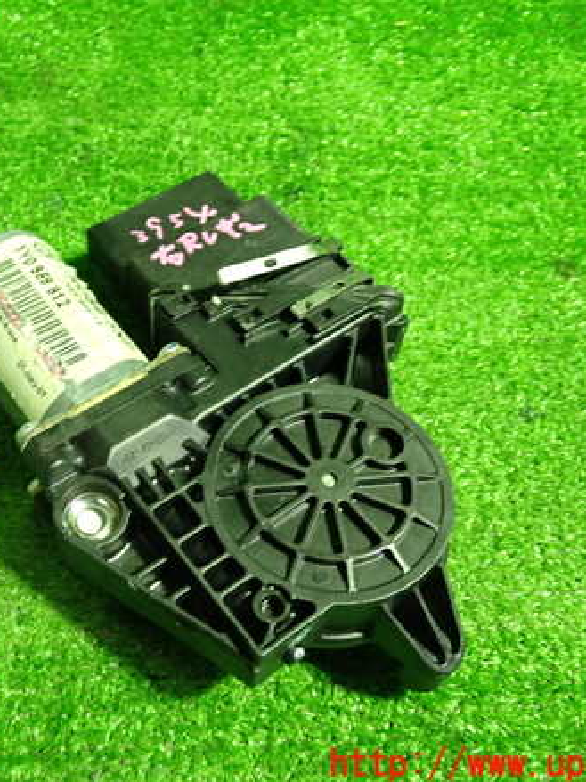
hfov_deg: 34.8
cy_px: 387
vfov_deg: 45.8
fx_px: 926
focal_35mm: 41
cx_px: 198
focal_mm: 5.4
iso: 500
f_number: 2.3
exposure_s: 1/30
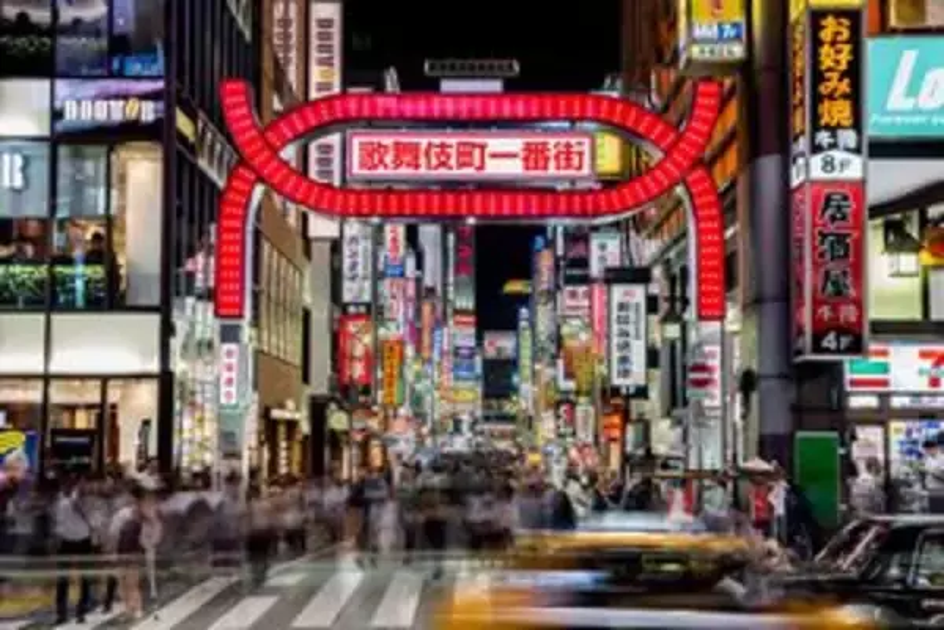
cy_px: 315
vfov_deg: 26.0
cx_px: 472
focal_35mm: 52
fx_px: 1363
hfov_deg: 38.2
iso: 64
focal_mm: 52
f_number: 8
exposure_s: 1/1.67
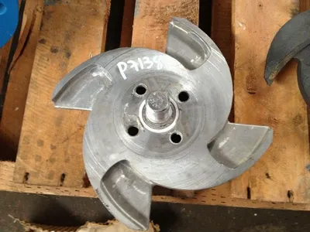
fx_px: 313
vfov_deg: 40.7
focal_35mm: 35
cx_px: 155
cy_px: 116
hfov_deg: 52.6
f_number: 2.4
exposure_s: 1/20
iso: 200
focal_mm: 4.28
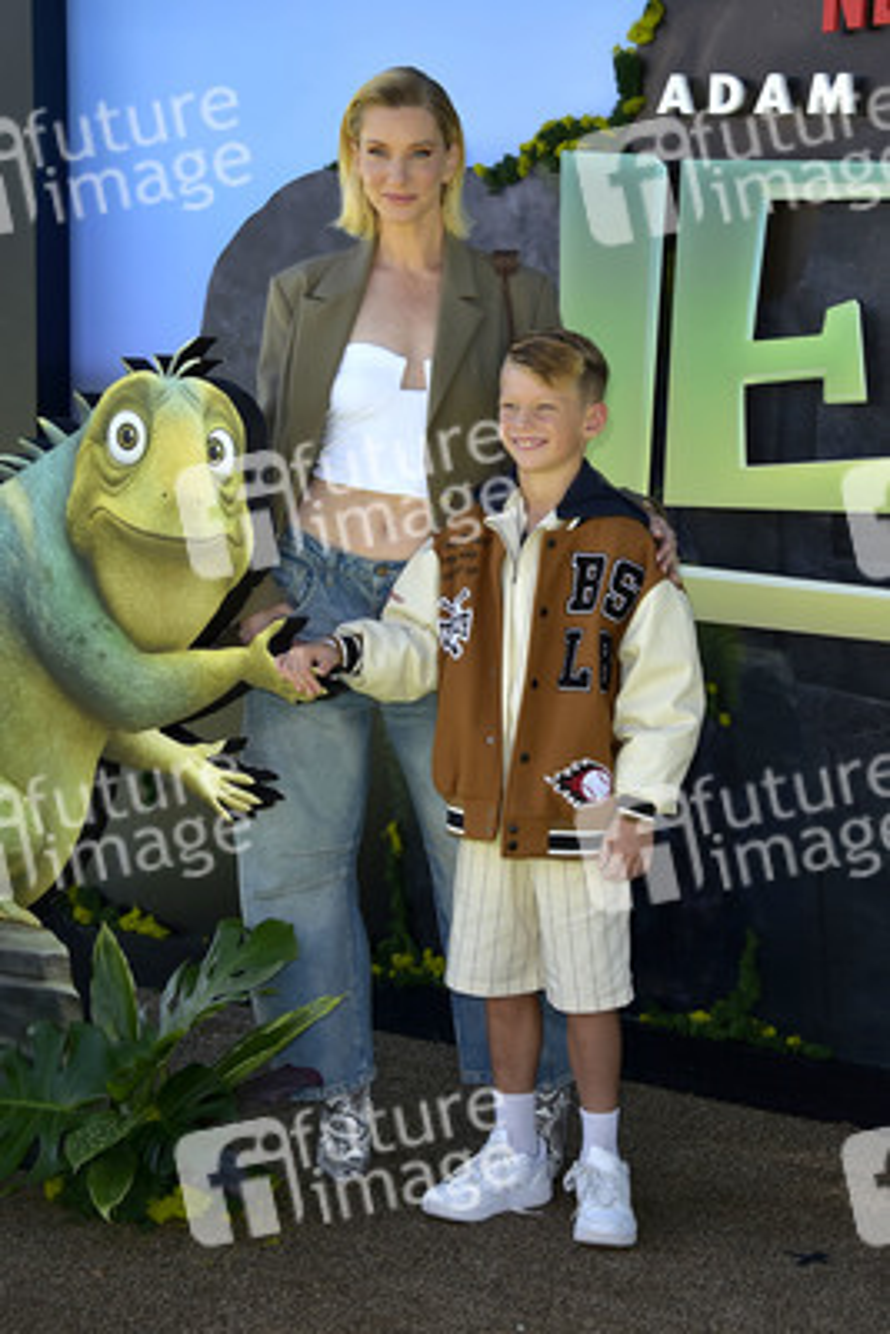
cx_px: 445
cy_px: 667
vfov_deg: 28.8
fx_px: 2593
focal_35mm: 70
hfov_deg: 19.5
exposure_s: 1/250
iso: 125
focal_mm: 70
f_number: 7.1
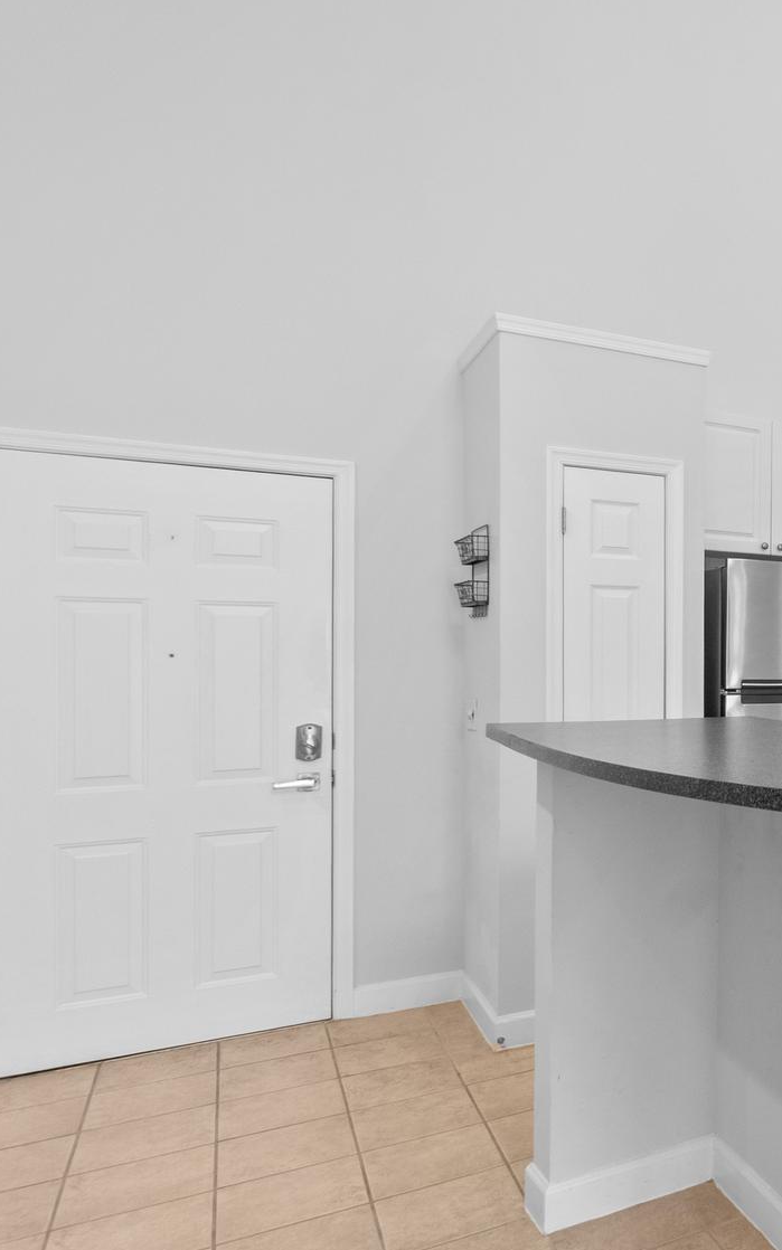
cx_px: 1031
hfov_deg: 32.6
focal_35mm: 28
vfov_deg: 66.4
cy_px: 644
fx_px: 955
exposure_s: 1/15
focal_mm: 10
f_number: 8
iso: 400
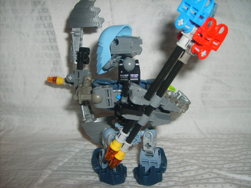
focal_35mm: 35
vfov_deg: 40.7
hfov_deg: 52.6
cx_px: 126
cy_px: 94
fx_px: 254
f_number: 2.8
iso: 100
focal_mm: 5.8
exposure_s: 1/45
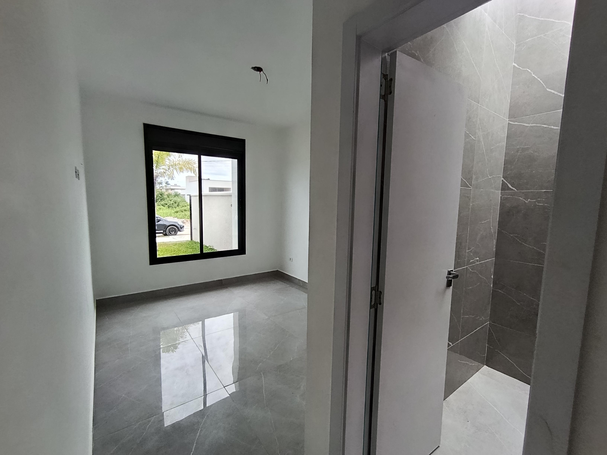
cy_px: 228
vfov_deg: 81.7
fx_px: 263
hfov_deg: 98.2
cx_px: 304
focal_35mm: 15
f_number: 2.2
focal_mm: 1.65
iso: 50
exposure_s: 1/156
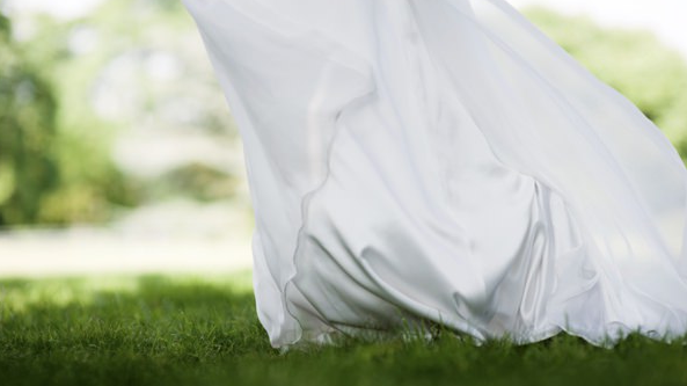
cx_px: 341
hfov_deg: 23.7
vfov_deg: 13.4
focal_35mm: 90
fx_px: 1639
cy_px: 217
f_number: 2
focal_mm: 85
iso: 200
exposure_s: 1/1000
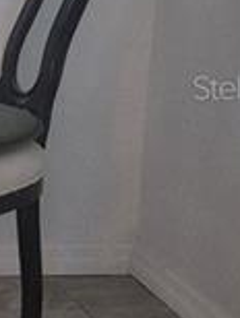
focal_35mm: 179
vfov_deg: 11.0
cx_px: -592
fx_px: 1650
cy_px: 87
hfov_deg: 7.0
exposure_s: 1/120
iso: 400
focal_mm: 5.4
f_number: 1.8
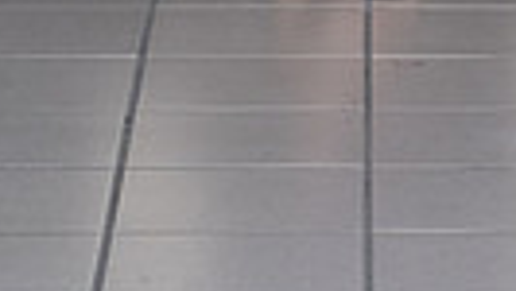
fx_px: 5079
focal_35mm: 371
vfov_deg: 3.2
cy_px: -559
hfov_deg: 5.8
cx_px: 272
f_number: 6.3
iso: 1000
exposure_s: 1/160
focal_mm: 105
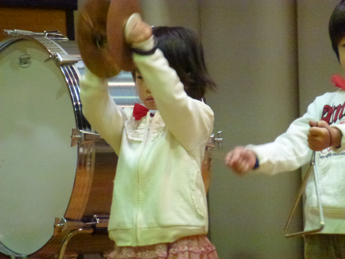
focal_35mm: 384
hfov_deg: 5.2
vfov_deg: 3.9
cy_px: 130
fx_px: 3827
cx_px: 172
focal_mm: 68.8
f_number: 5.9
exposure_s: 1/30
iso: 1600
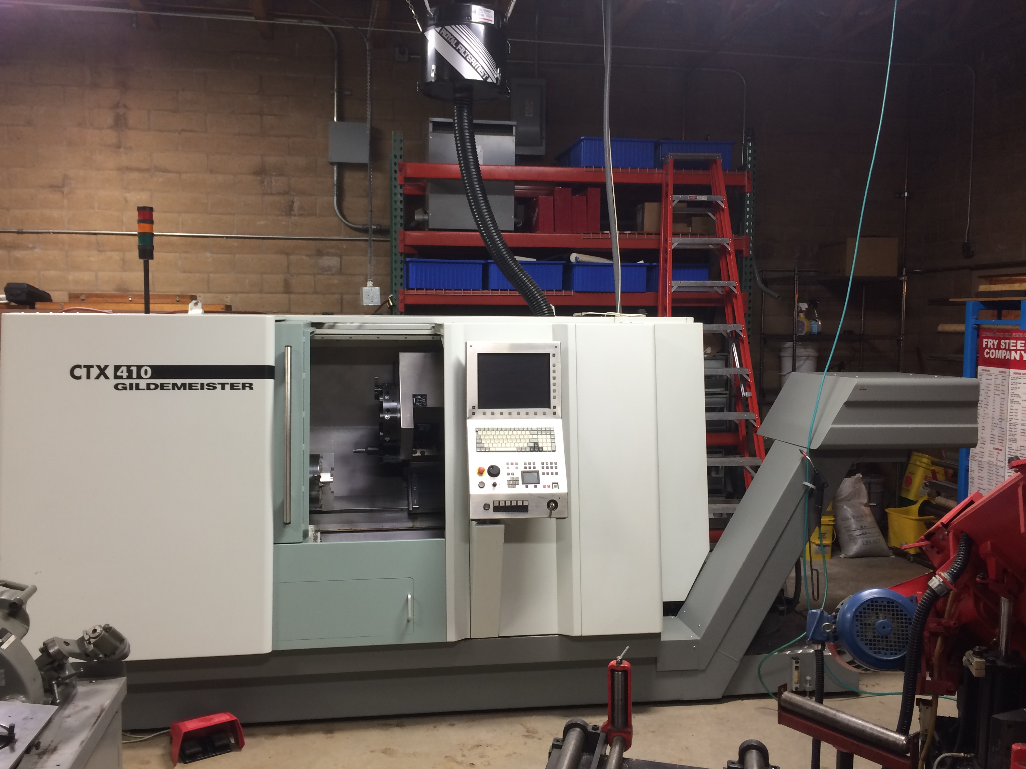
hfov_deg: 60.0
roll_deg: +0.1
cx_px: 498
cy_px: 380
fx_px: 889
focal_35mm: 30
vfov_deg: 46.8
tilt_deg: -4.8
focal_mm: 4.15
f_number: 2.2
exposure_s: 1/30
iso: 40
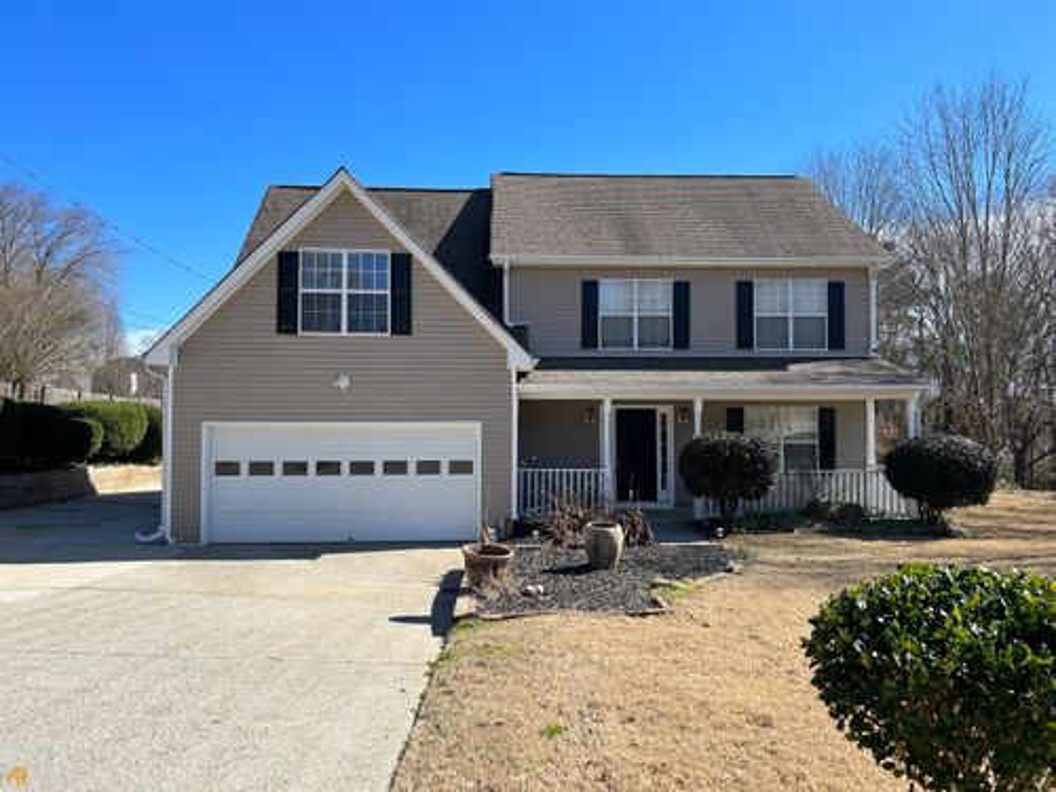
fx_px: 793
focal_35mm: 26
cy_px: 396
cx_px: 528
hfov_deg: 67.3
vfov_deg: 53.1
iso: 50
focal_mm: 5.7
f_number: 1.5
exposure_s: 1/2762
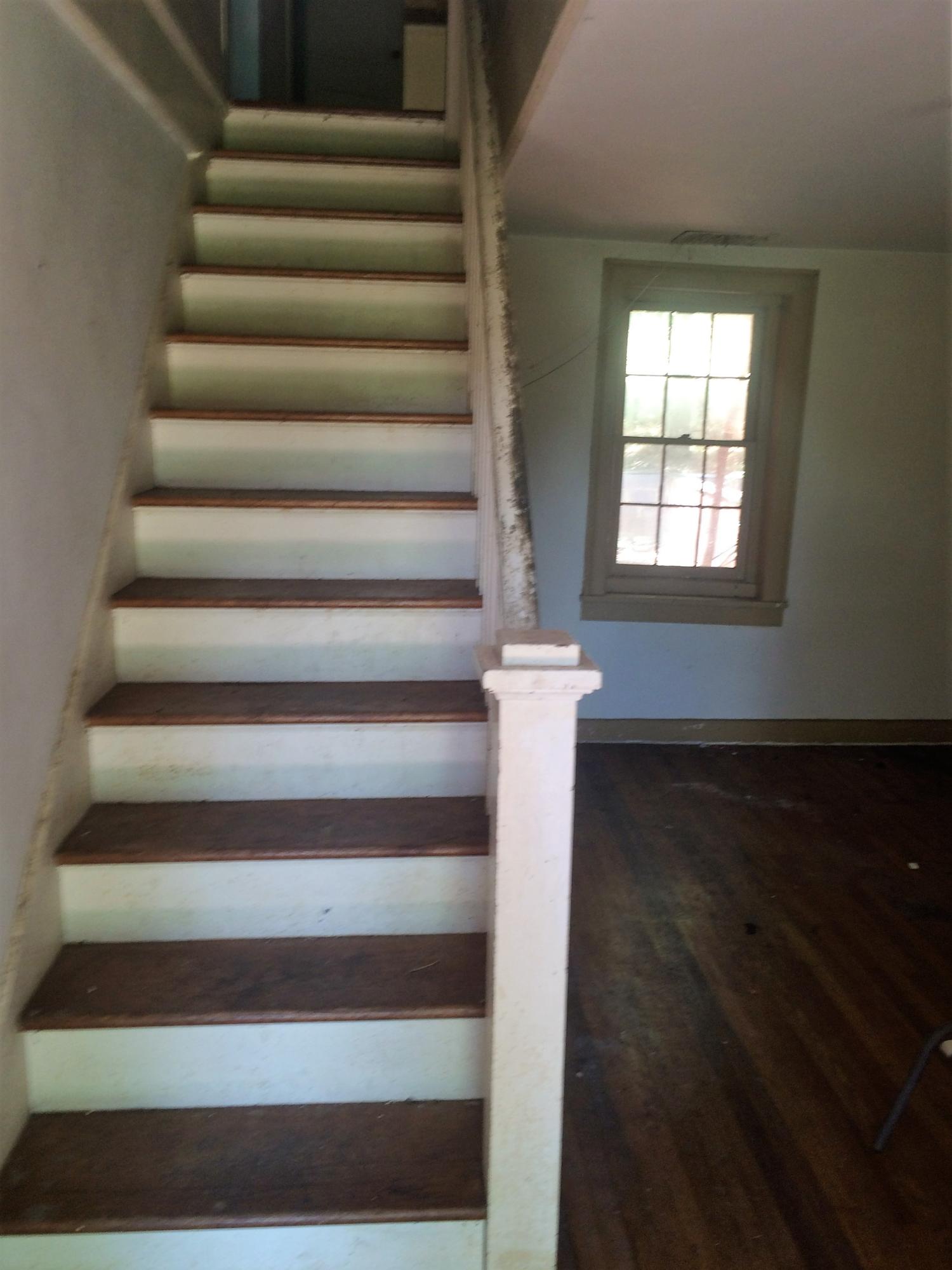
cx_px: 476
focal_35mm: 29
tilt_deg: -13.7
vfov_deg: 61.7
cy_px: 635
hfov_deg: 48.2
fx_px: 1063
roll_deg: +1.9
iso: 50
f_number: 2.2
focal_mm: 4.15
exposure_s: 1/30
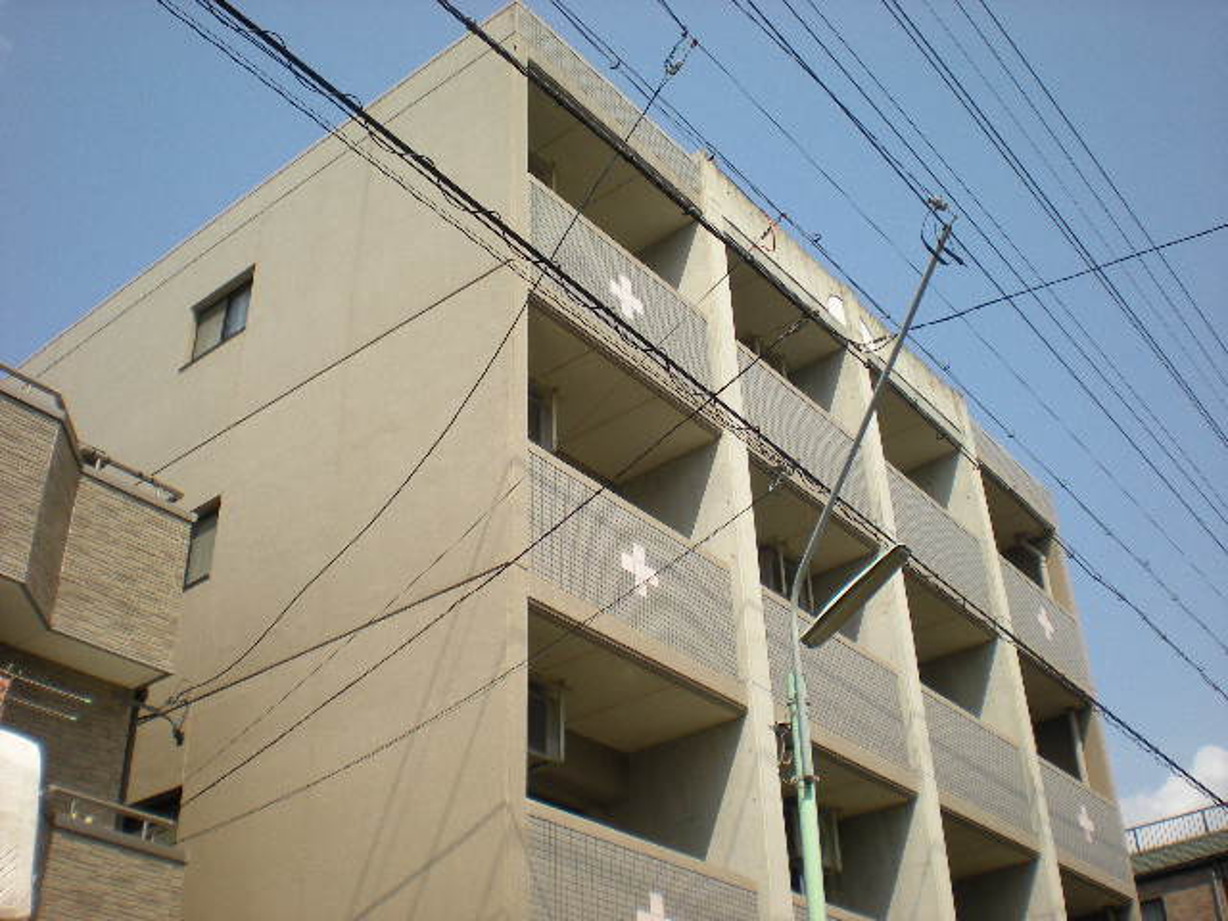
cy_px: 460
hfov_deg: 49.0
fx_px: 1348
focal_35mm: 38
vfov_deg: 37.7
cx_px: 614
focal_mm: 6.3
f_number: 4.6
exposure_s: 1/684
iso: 89
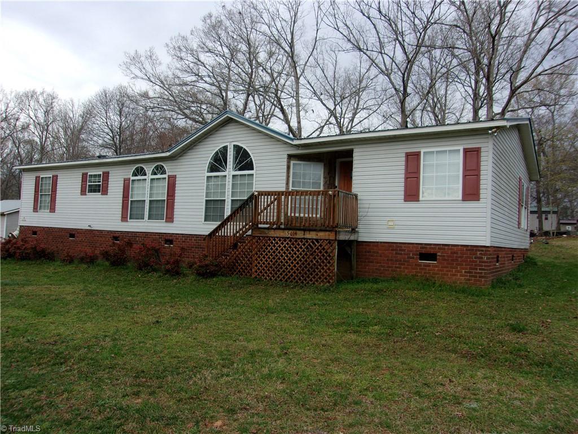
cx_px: 289
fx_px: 451
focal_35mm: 27
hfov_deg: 65.3
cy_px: 217
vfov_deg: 51.4
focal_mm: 4.9
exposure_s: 1/400
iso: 80
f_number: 3
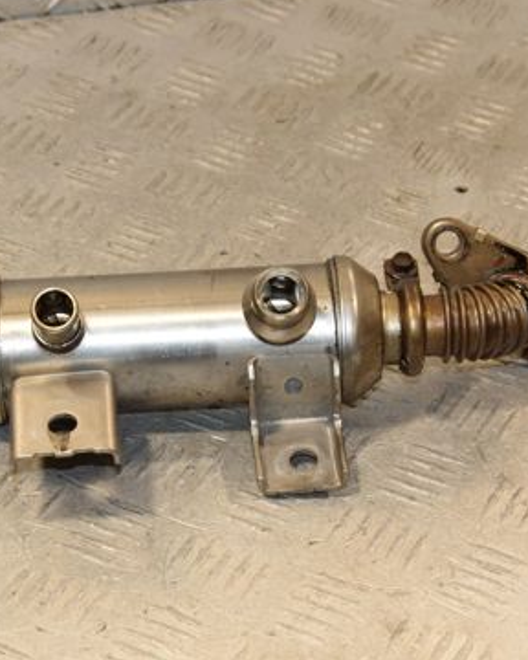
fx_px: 2442
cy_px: 352
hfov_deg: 12.3
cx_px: 255
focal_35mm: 125
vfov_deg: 15.4
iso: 800
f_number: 7.1
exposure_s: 1/200
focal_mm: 50
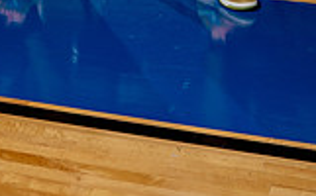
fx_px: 860
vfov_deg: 11.4
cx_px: 202
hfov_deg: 20.8
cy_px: -233
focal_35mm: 100
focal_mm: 35
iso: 320
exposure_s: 1/250
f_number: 6.3
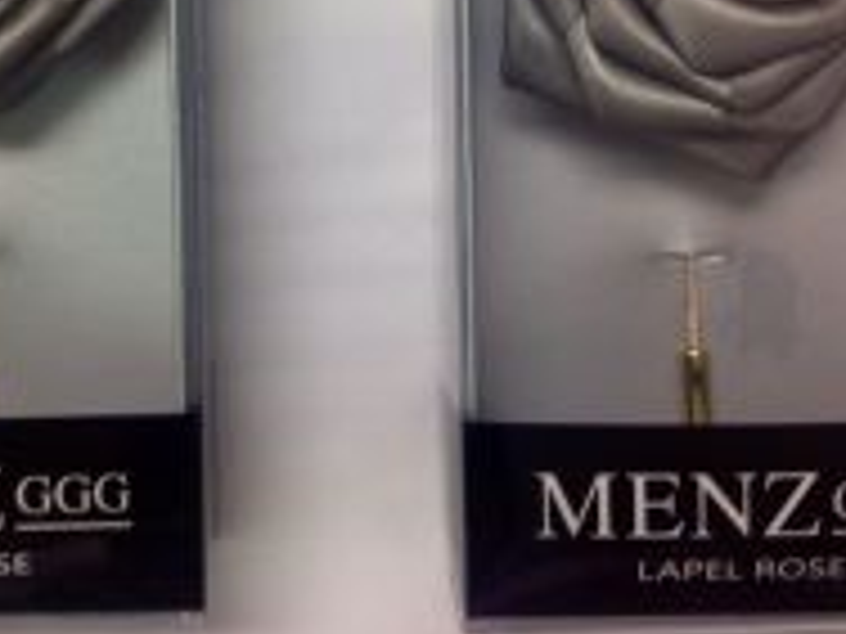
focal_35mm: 65
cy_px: 83
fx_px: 1589
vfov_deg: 22.1
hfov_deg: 29.7
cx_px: 310
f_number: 2.4
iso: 50
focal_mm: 4.28
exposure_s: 1/30
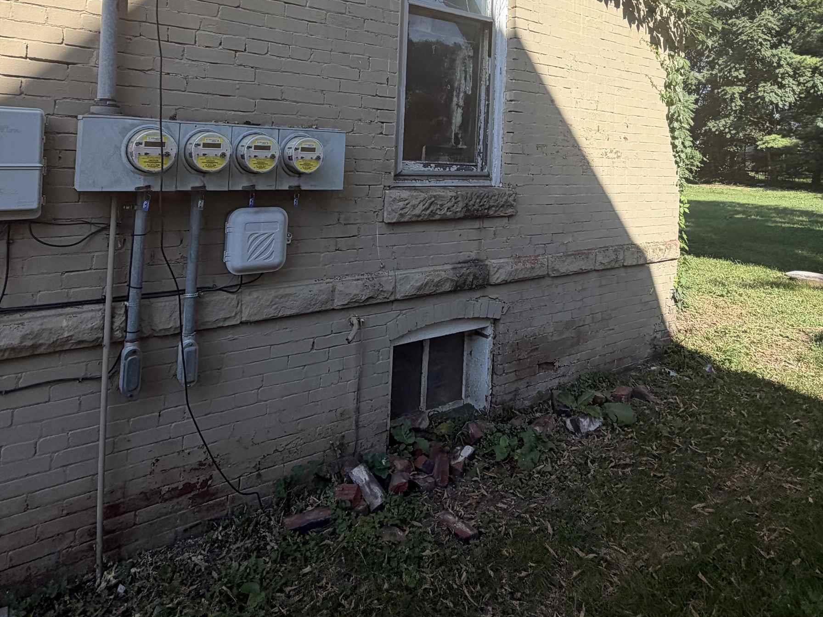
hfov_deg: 71.6
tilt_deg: +2.1
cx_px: 412
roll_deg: -1.0
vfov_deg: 53.6
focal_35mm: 24
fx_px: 571
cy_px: 137
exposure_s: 1/770
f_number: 2.2
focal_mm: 2.22
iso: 32
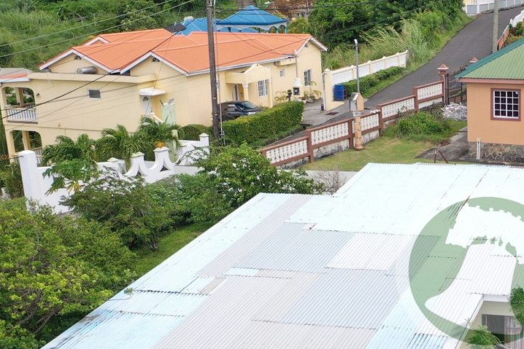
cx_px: 487
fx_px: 1004
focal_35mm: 69
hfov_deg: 28.0
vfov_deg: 19.4
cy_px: 305
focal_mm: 10.26
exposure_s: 1/30
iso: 100
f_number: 2.8
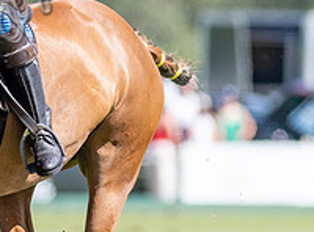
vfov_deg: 0.8
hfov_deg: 1.1
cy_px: 79
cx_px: -66
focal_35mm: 1758
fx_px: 15871
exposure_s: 1/5000
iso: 400
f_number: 4
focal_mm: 300
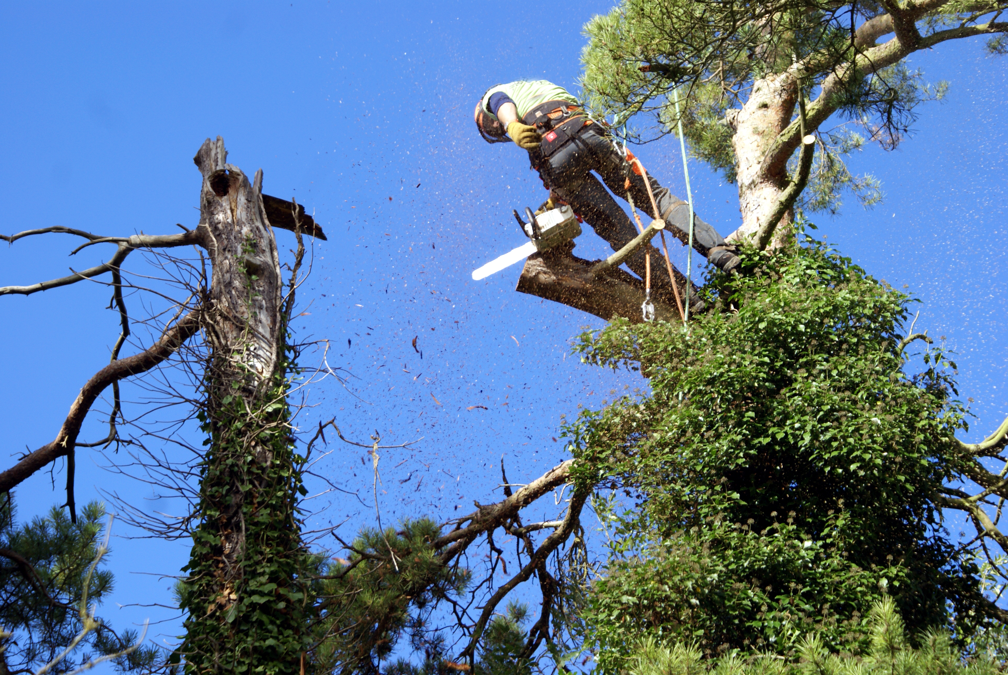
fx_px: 2944
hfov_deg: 19.4
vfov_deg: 13.1
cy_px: 338
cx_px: 504
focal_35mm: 105
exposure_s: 1/200
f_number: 8
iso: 100
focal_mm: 70
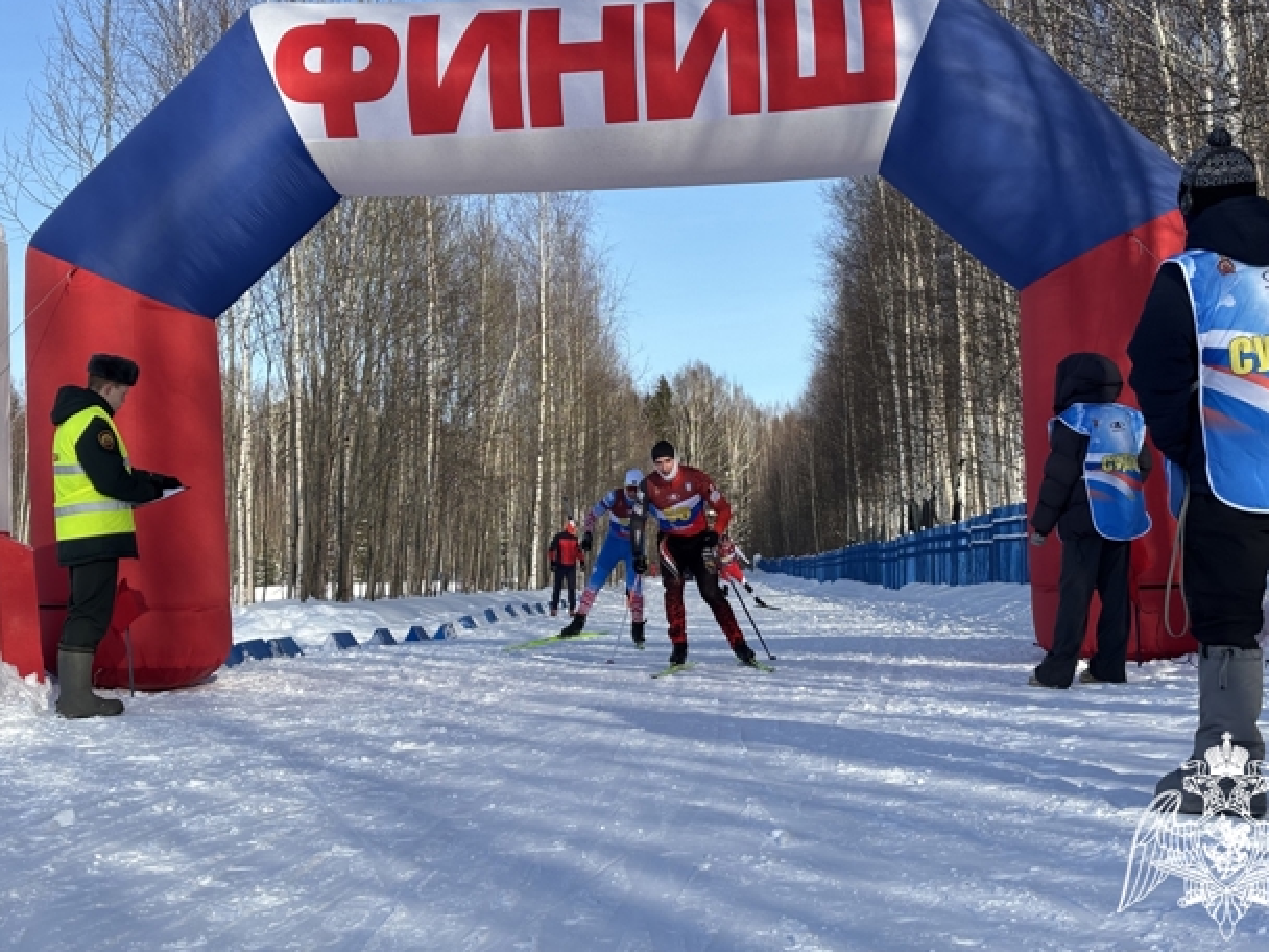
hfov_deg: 33.8
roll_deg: -0.1
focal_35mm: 57
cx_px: 659
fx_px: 2090
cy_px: 436
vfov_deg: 25.7
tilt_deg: +4.7
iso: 32
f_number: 1.6
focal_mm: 5.96
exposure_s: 1/2024
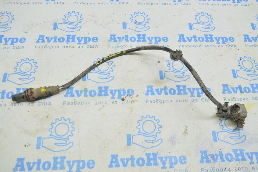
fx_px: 226
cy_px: 86
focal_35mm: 32
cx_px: 129
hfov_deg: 59.5
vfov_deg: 41.6
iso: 400
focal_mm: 21
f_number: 5.6
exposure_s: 1/20
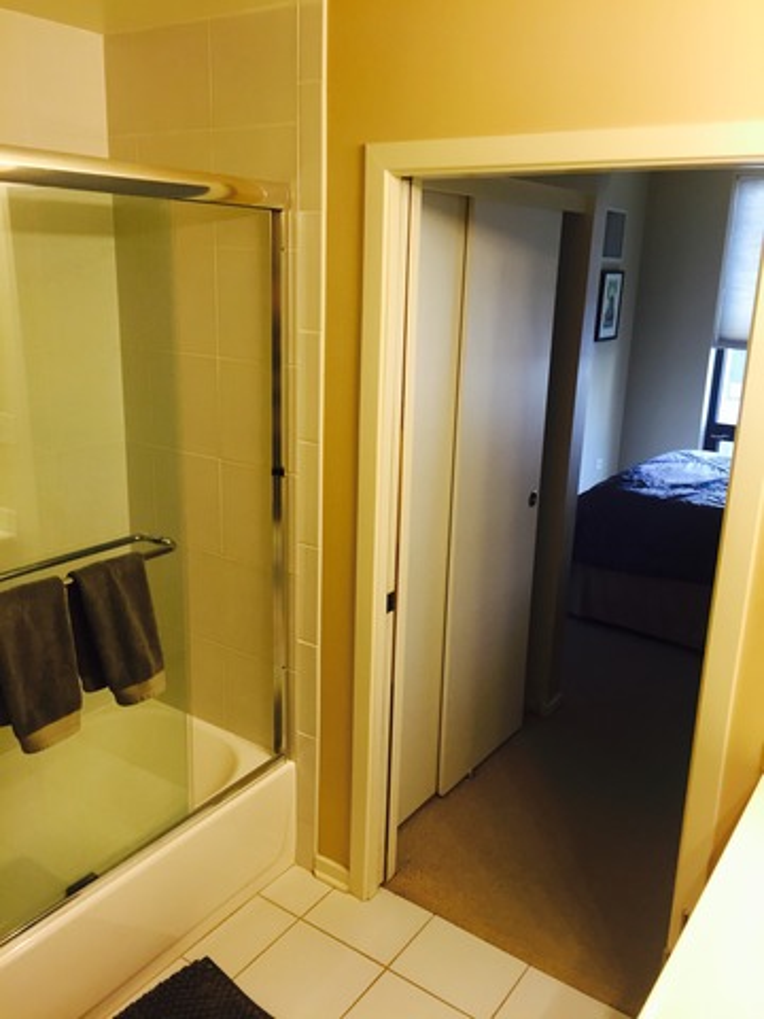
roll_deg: -2.3
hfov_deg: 48.2
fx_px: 853
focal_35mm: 29
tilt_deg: -15.2
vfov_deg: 61.7
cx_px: 382
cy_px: 510
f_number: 2.2
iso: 64
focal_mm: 4.15
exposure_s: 1/30
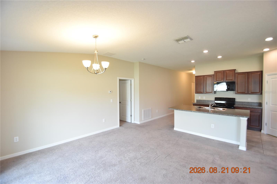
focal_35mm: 15
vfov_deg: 77.3
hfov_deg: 100.4
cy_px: 92
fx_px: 115
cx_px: 138
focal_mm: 10
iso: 800
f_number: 4
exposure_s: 1/60
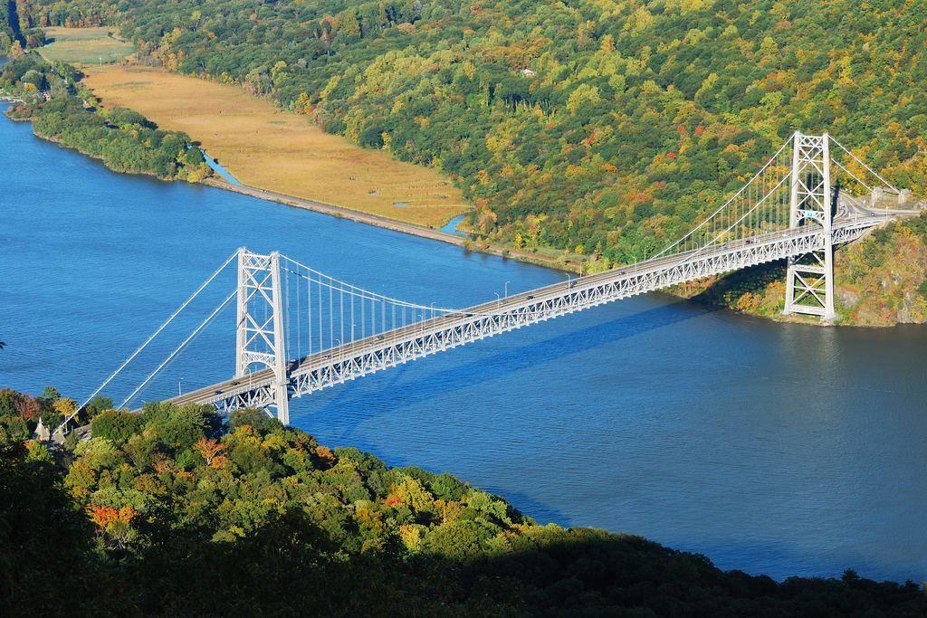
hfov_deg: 19.5
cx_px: 464
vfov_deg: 13.0
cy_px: 309
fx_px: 2704
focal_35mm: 105
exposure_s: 1/320
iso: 100
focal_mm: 70
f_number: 5.6
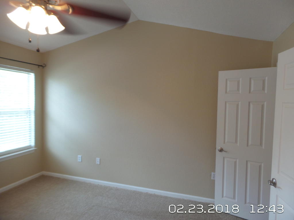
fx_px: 195
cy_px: 110
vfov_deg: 58.9
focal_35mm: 23
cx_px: 147
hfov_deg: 73.9
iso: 125
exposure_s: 1/30
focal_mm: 4.1
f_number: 2.8
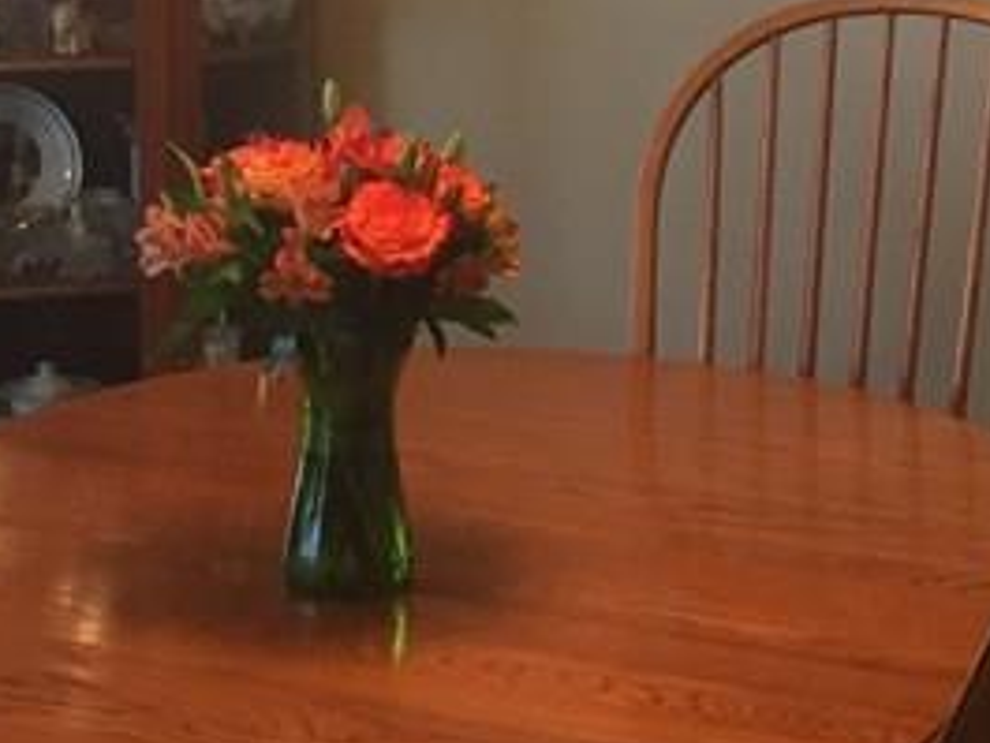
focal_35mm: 112
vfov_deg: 13.2
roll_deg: -1.2
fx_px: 3205
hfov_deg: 17.5
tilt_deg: -13.4
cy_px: 287
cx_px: 310
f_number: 2.2
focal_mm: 4.15
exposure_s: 1/30
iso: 50
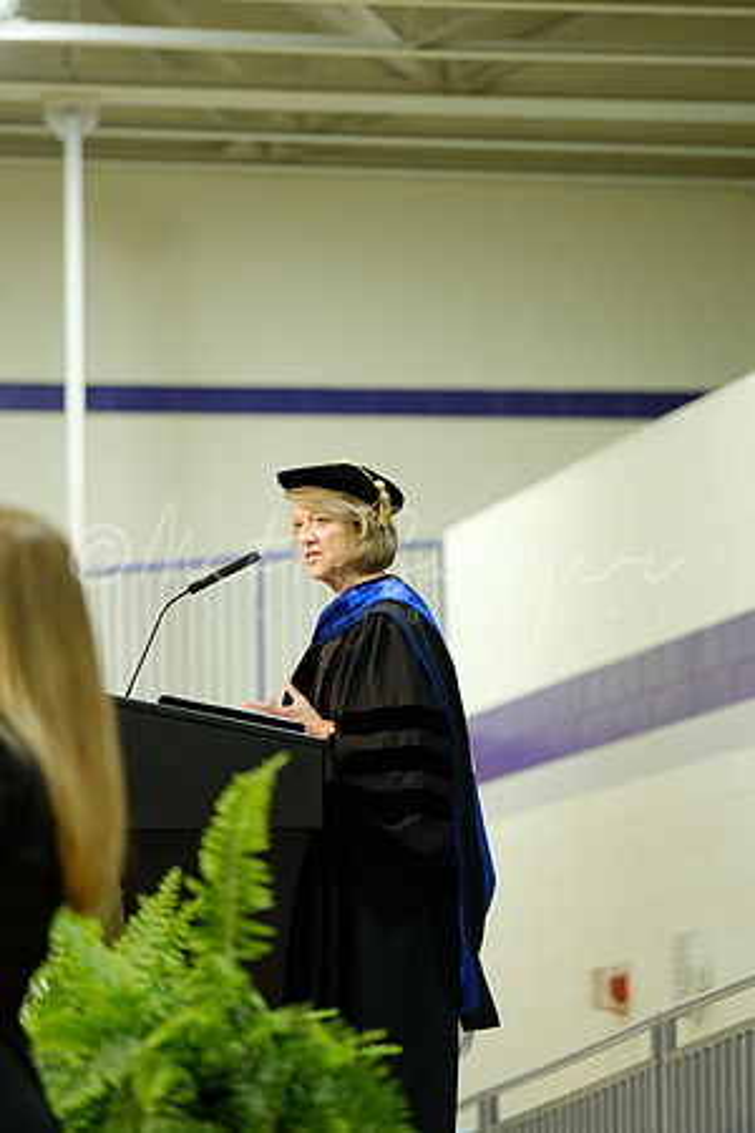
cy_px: 566
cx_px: 378
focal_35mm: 142
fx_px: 4467
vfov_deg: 14.4
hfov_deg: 9.7
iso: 1600
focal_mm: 94.5
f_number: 2.8
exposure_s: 1/125
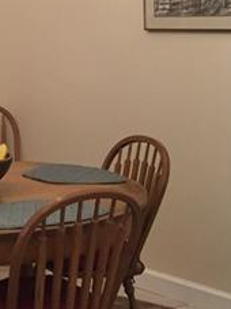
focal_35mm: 98
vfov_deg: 19.9
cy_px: 72
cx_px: -34
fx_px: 873
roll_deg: +1.0
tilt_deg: -5.4
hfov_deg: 14.7
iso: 80
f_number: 2.2
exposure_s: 1/30
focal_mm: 4.15
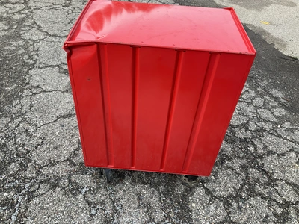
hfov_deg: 61.7
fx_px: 250
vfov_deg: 48.2
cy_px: 112
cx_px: 150
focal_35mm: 29
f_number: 1.8
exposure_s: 1/122
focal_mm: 3
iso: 25
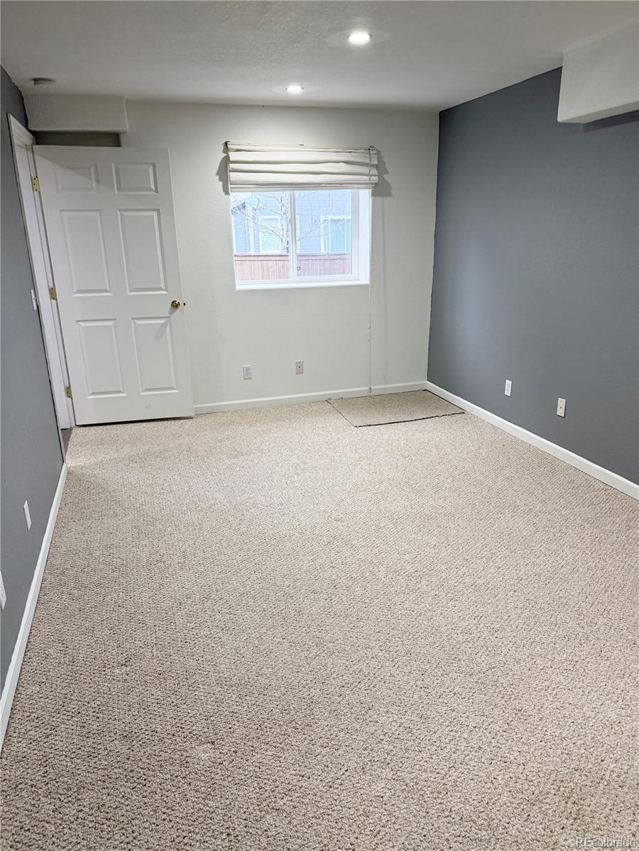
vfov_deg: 71.6
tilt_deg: -18.5
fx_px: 591
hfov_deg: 56.8
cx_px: 320
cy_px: 426
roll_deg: +0.2
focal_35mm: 24
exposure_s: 1/60
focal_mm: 6.76
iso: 200
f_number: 1.78
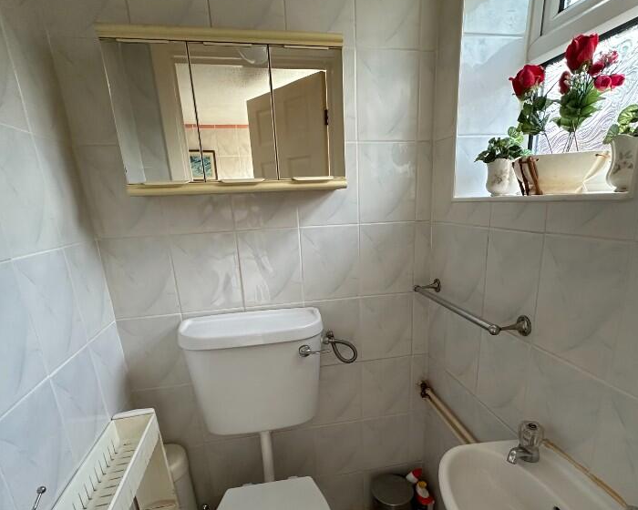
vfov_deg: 67.0
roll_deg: +2.6
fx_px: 378
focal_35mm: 20
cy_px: 321
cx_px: 334
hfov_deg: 80.3
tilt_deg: -17.5
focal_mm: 2.22
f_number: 2.2
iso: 320
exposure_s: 1/94
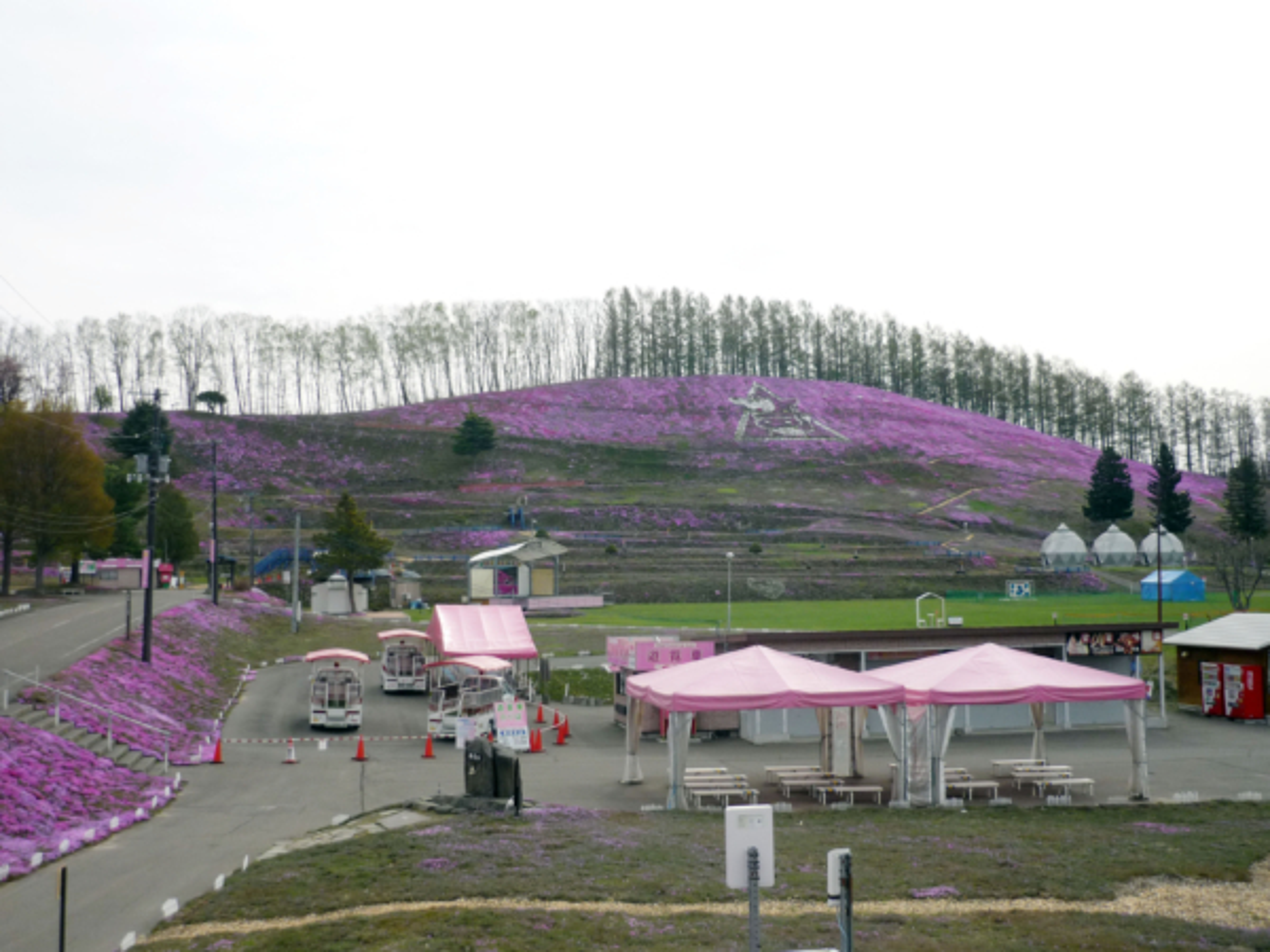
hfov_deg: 49.0
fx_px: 1394
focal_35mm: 38
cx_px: 635
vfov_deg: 37.7
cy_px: 476
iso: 100
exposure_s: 1/160
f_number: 8
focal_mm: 6.3
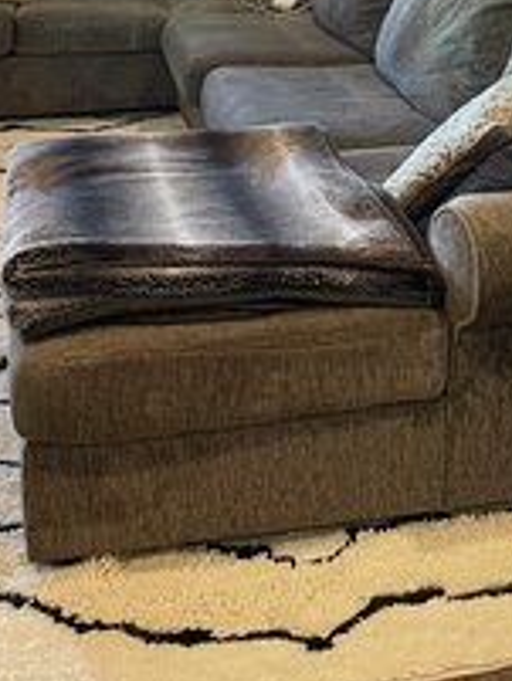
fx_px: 1221
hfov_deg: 23.6
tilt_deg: -6.4
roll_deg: -0.1
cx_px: 302
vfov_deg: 27.8
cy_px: -108
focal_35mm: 62
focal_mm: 4.2
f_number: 1.6
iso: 100
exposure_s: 1/60
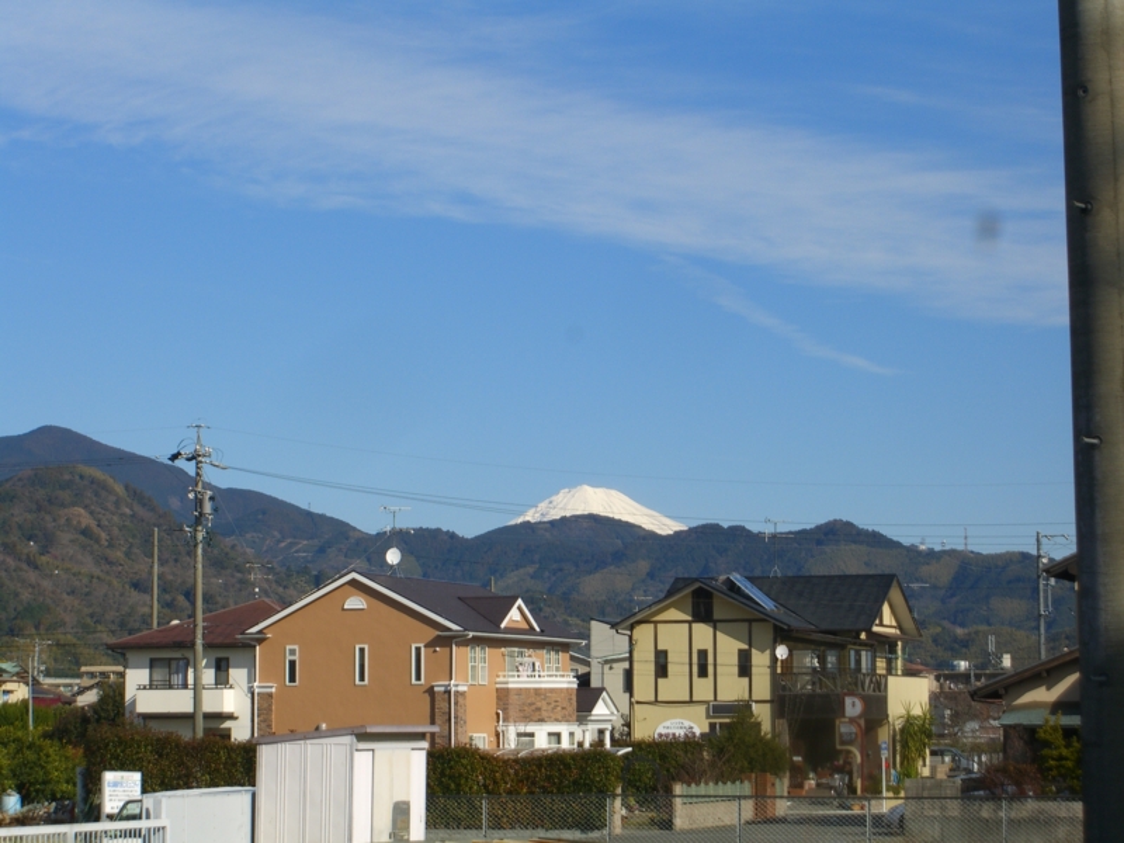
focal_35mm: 114
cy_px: 422
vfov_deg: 13.0
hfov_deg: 17.3
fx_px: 3702
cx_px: 562
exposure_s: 1/400
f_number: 7.4
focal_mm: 23.7
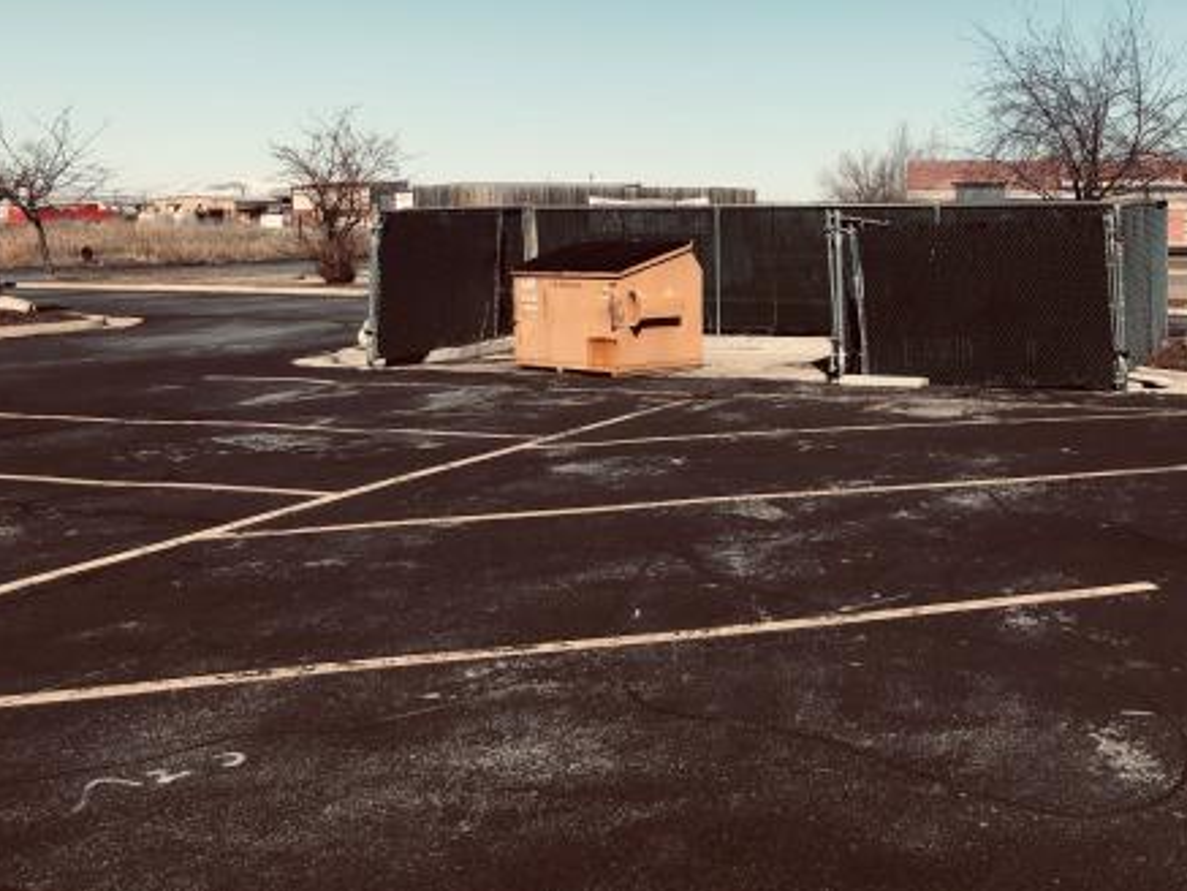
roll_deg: -1.0
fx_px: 1406
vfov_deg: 34.7
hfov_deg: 44.7
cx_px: 842
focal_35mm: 41
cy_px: 280
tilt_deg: -2.0
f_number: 1.8
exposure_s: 1/3003
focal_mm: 4
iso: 20
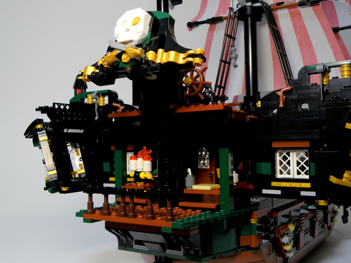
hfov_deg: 45.8
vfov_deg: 35.1
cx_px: 176
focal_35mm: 41
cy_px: 132
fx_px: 416
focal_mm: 7.32
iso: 64
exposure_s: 1/15
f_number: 4
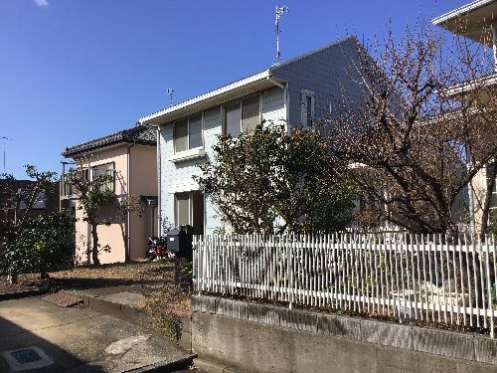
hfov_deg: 58.4
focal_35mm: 31
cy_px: 186
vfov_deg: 45.4
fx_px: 445
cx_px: 248
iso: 25
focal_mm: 3.3
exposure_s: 1/1481
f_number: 2.4
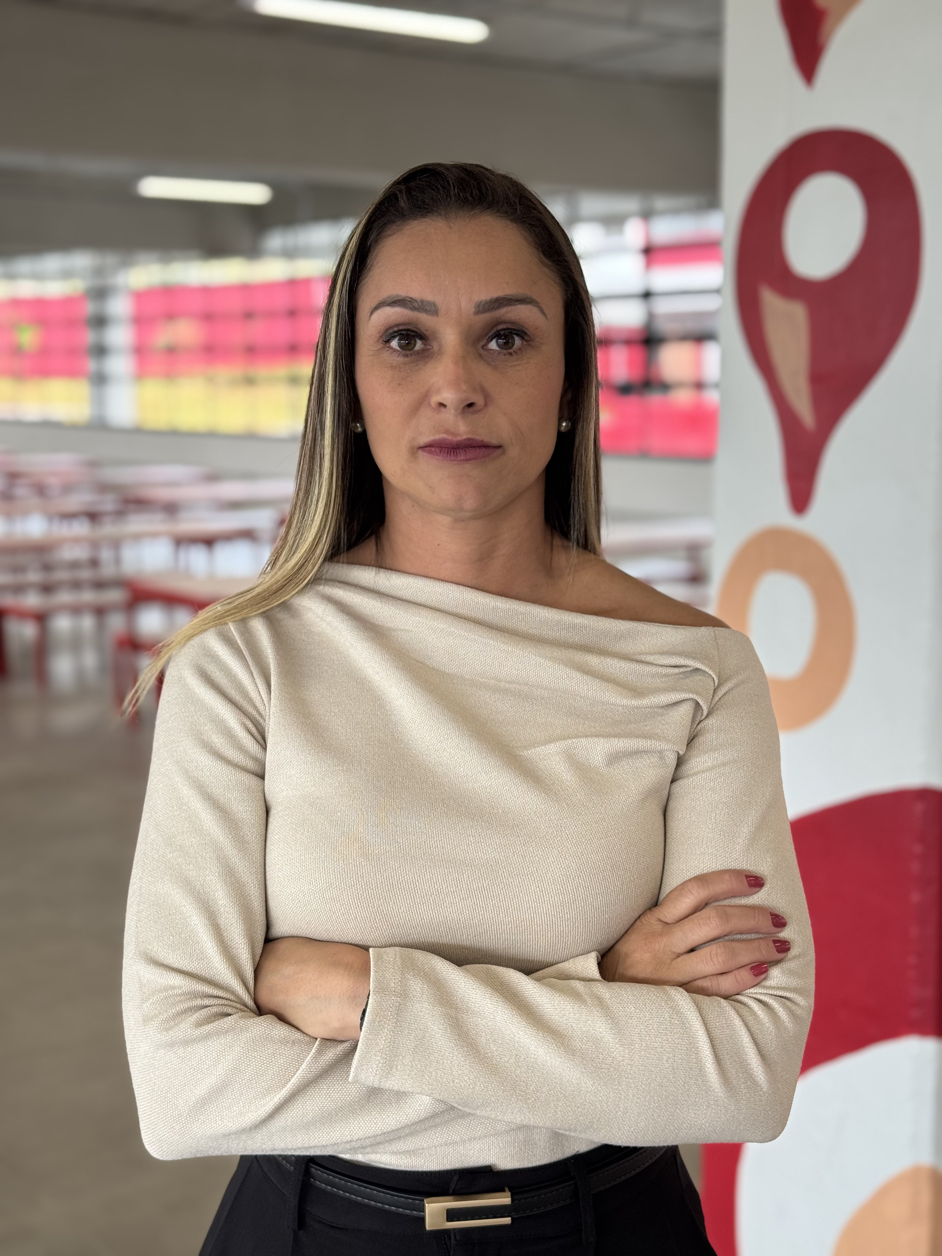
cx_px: 471
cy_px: 628
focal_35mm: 48
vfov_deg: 39.7
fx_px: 1742
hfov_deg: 30.3
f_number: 1.78
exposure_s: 1/120
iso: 80
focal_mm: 6.76
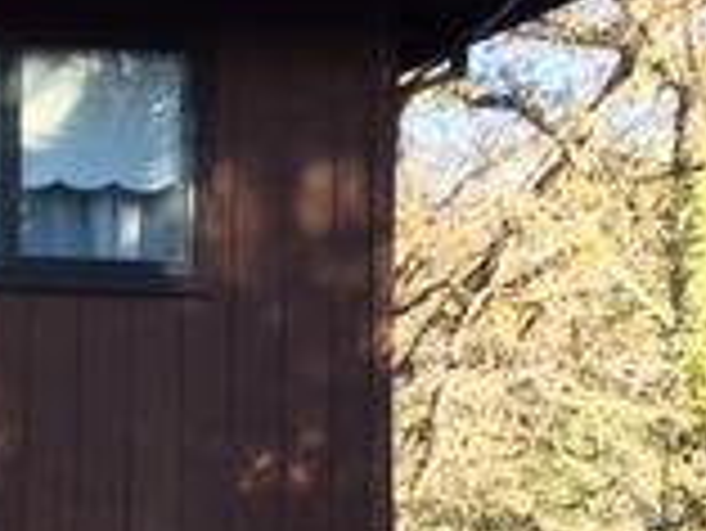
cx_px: -427
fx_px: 2408
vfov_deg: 12.4
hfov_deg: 15.1
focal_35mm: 118
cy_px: 518
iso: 25
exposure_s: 1/121
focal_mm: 4.15
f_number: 2.2
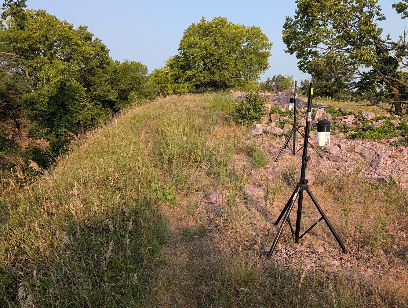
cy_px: 154
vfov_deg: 56.9
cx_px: 204
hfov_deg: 71.5
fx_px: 283
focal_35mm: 24
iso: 22
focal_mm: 6.9
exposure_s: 1/730
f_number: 1.68
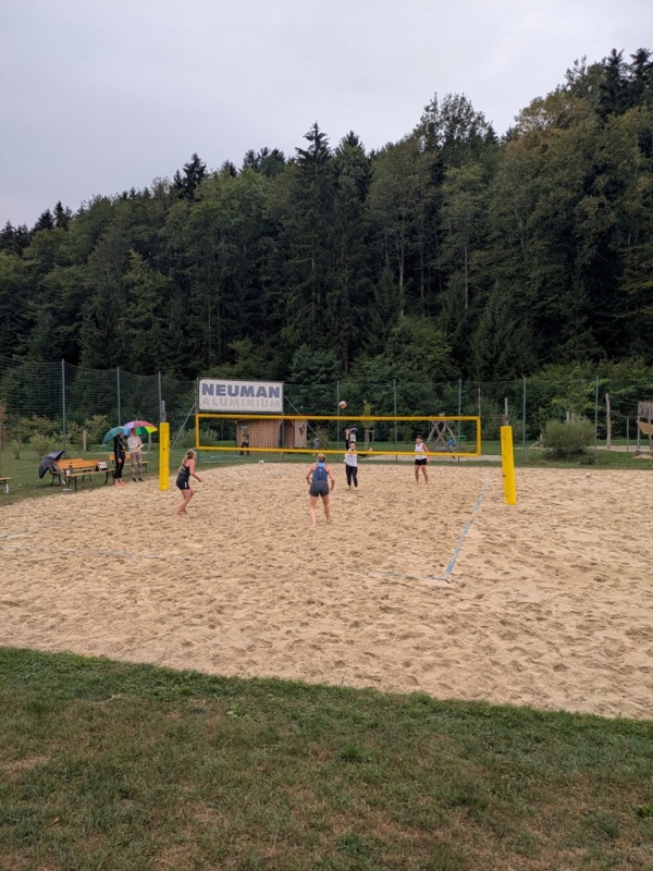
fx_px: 629
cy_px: 436
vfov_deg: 69.4
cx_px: 326
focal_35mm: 25
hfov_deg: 54.9
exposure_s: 1/461
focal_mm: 5.43
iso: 48
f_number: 1.89
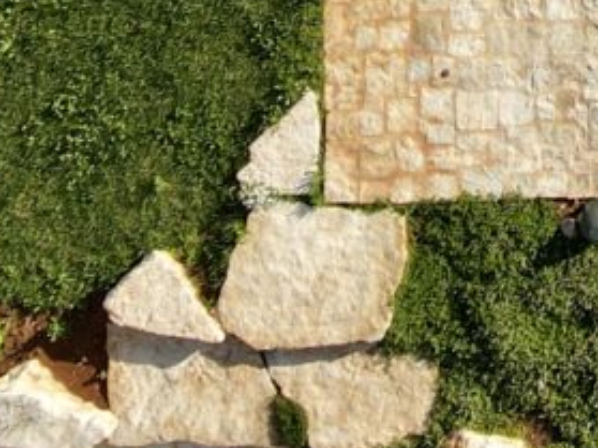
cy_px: -686
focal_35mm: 132
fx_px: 2279
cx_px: 930
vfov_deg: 9.7
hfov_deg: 13.9
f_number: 2.8
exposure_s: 1/500
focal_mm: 4.5
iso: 100
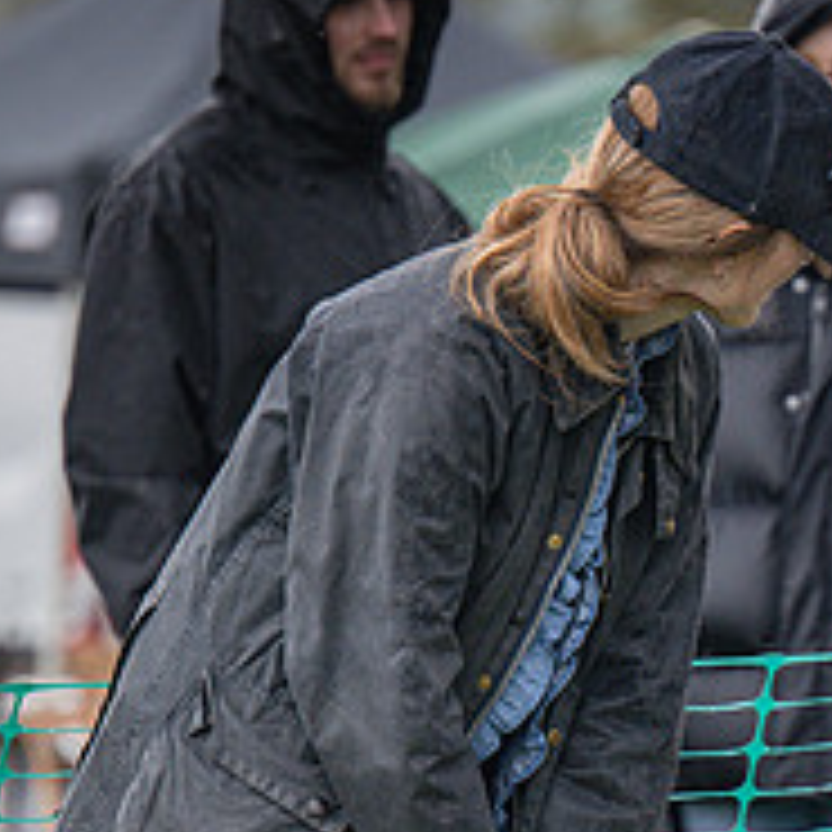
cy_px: 944
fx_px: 15581
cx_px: 1122
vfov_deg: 3.1
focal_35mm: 573
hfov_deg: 3.1
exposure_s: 1/2500
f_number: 4
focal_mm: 185
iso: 1250
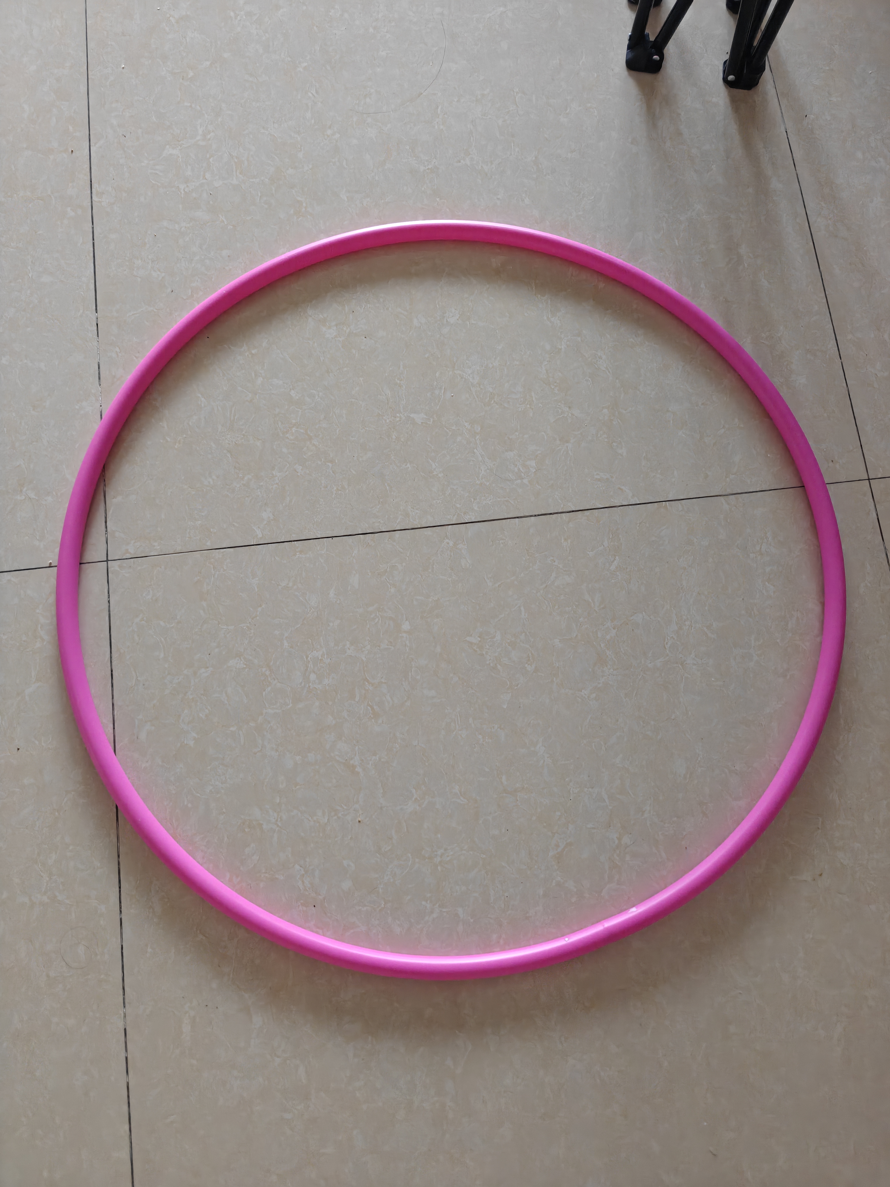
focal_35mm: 23
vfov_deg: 73.9
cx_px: 445
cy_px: 594
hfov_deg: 58.9
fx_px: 788
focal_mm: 6.06
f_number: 1.6
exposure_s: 1/106
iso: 2500
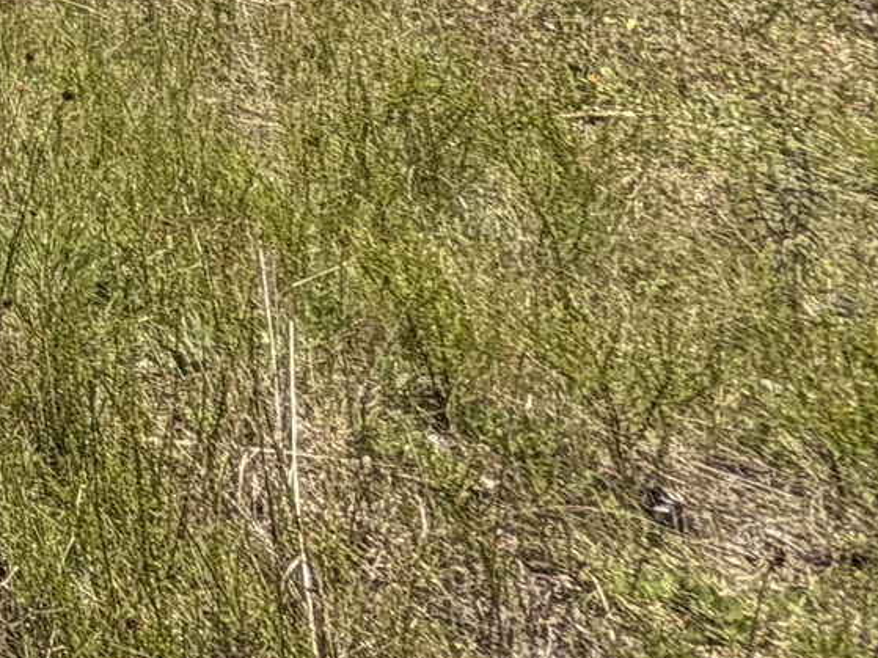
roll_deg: +0.3
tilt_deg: +2.4
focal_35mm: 77
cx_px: -1395
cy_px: -700
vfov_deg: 15.1
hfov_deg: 13.8
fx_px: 1953
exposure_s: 1/770
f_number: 2.2
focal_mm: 2.22
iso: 40
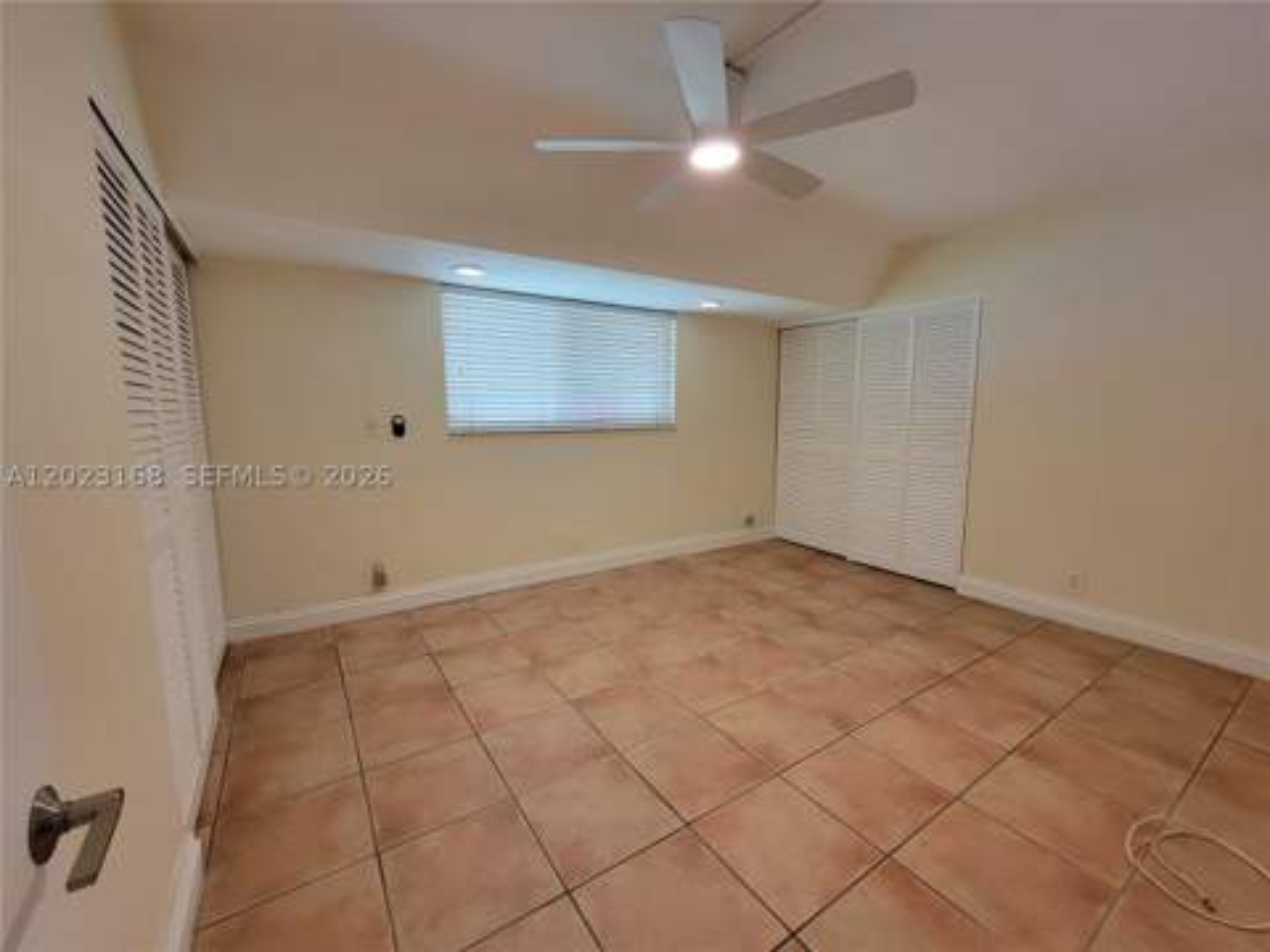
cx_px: 635
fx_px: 477
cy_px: 476
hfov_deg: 106.2
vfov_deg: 89.9
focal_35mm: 13
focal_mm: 2.2
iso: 160
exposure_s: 1/60
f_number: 2.2
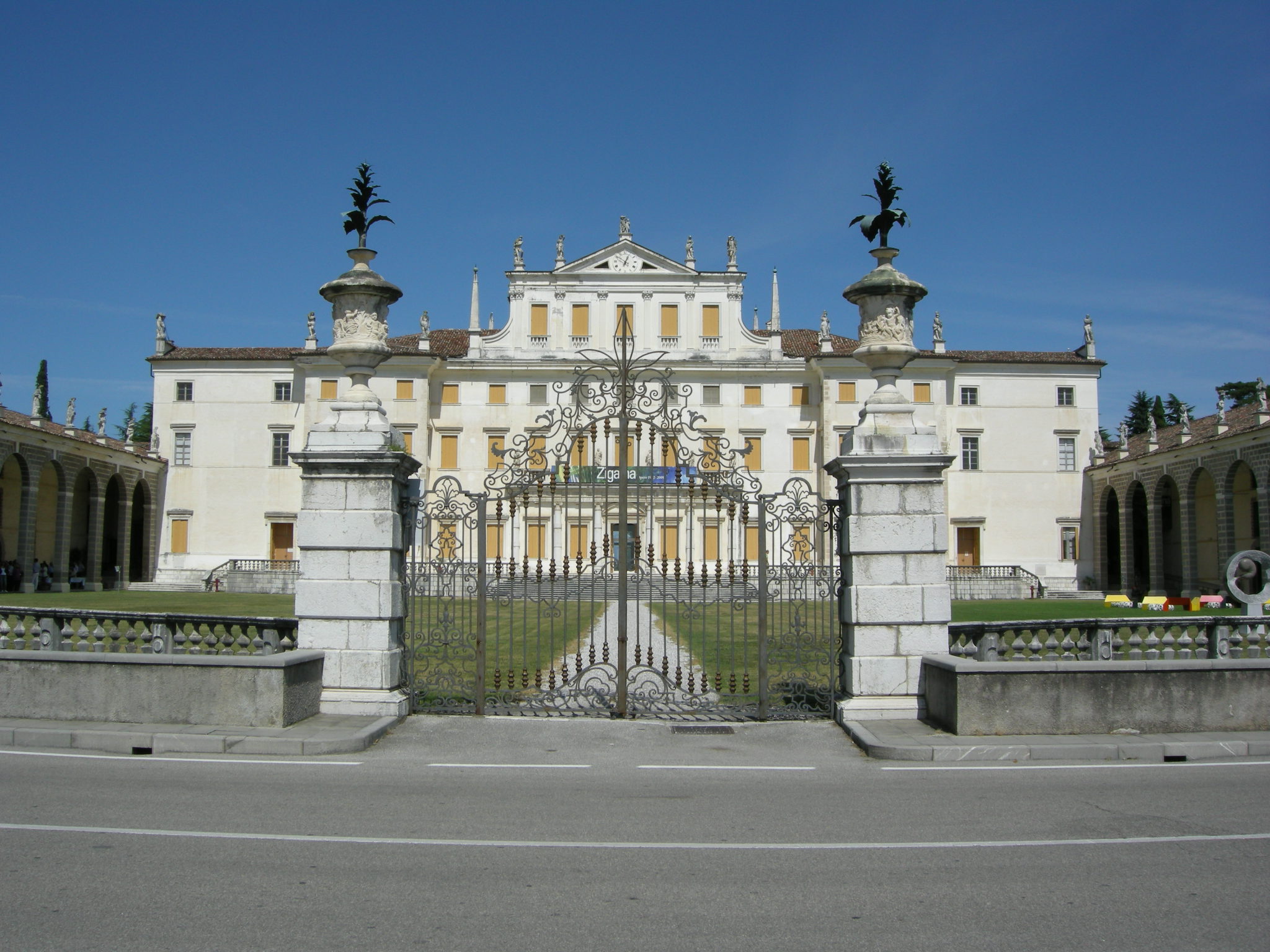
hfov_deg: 51.4
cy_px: 476
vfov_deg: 39.7
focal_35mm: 36
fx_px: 1321
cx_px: 635
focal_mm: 7.5
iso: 64
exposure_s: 1/394
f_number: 6.8
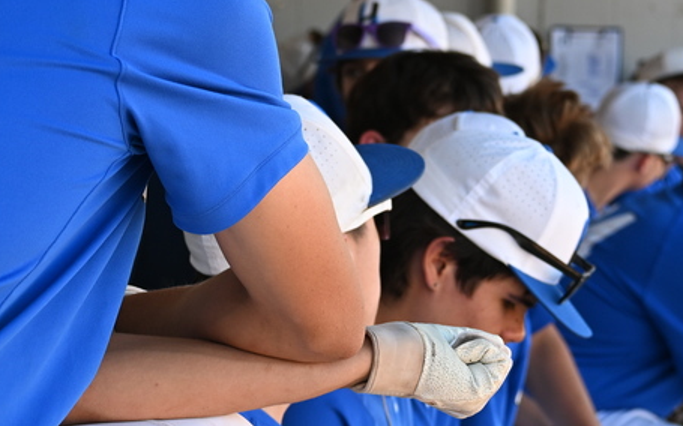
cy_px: 163
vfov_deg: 7.6
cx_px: 314
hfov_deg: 12.2
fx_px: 3200
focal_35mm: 172
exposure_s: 1/250
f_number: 4.5
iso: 200
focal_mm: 50
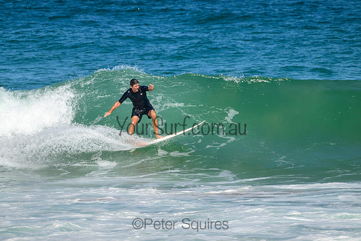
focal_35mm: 920
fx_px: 9231
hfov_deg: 2.2
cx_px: 154
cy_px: 103
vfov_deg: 1.5
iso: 1100
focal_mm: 800
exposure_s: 1/2000
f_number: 11
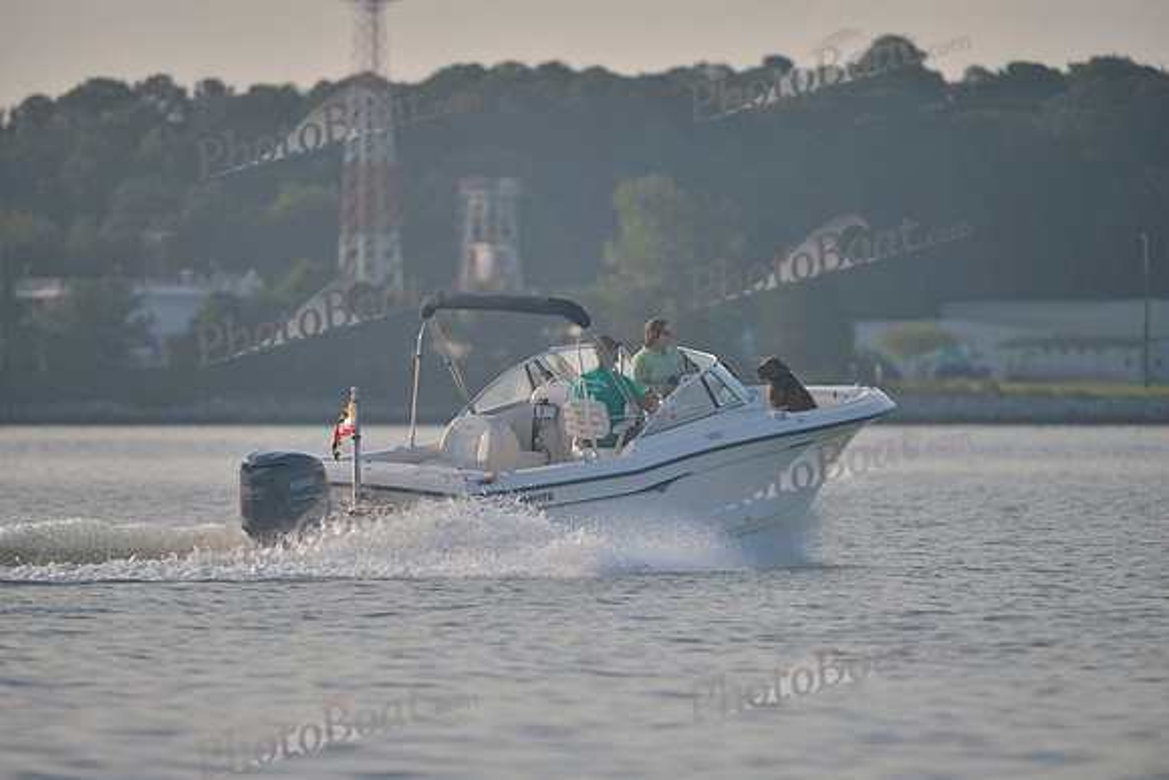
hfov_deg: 5.2
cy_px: 390
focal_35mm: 400
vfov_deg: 3.4
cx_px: 584
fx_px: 12991
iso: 280
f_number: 4.5
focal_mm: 400
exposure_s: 1/2000
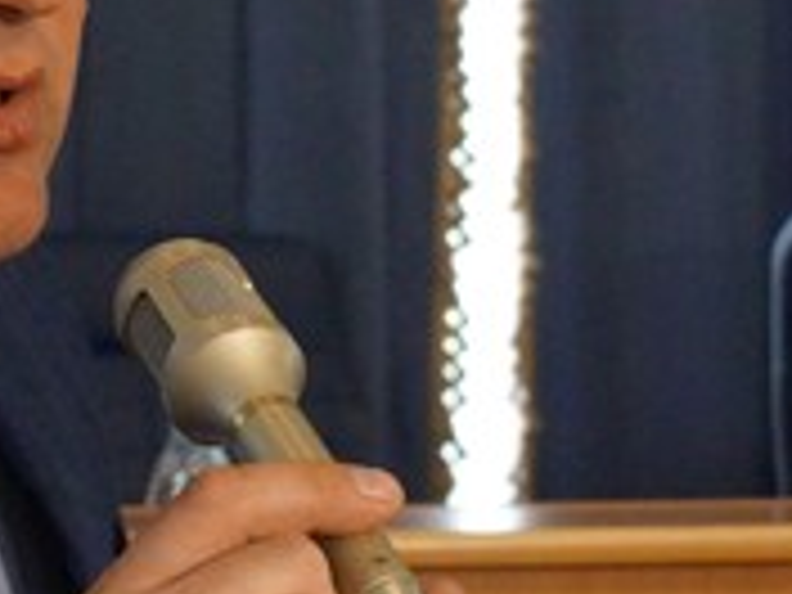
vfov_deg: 9.9
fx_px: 3409
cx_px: 166
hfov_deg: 13.2
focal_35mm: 149
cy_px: 108
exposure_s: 1/80
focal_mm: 26
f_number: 4.5
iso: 3200
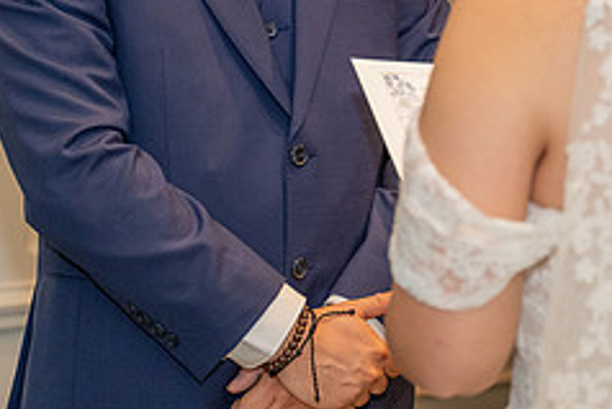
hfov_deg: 12.6
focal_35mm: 162
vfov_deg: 8.4
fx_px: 2756
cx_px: 468
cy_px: -84
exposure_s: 1/200
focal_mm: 63
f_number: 3.5
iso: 1600
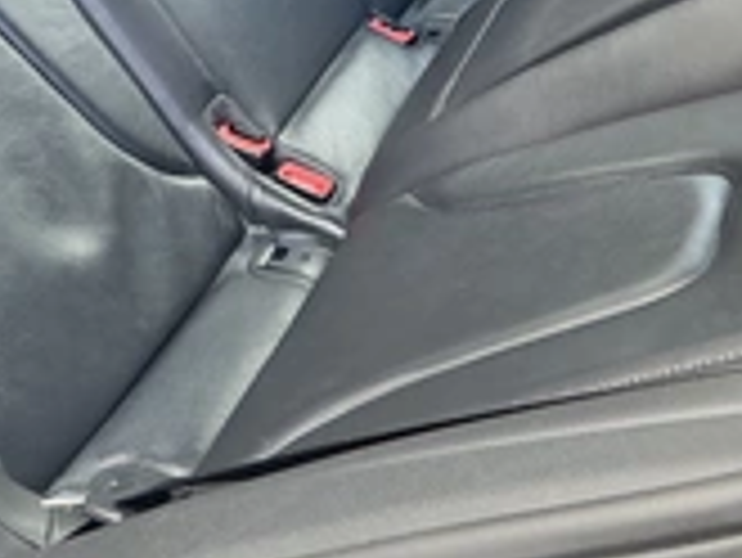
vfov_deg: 21.0
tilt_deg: -33.1
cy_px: 14
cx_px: 243
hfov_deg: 28.3
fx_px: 1459
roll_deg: -38.1
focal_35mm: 68
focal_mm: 3
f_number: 1.8
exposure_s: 1/96
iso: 64
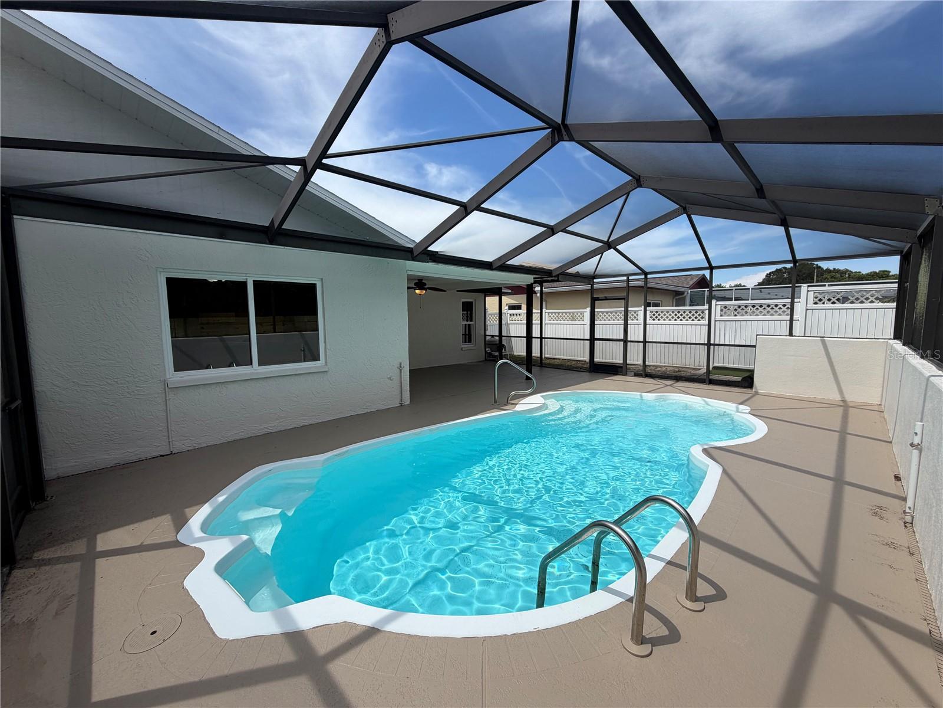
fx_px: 381
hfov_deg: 102.1
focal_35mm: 14
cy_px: 354
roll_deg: +1.3
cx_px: 472
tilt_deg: -2.9
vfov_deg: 85.7
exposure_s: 1/770
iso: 20
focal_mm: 2.22
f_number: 2.2
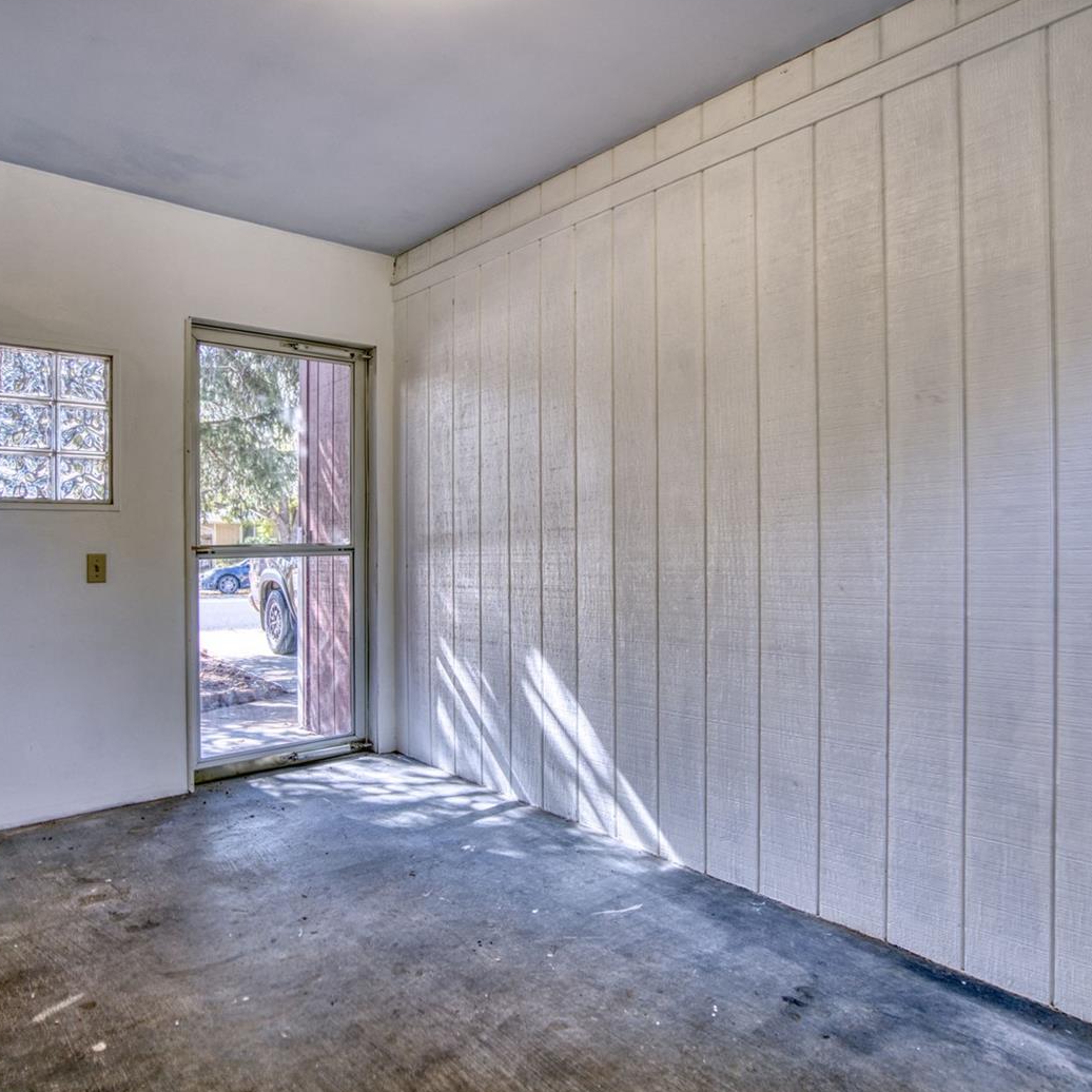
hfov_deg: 72.1
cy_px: 546
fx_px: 749
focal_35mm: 21
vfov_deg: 72.1
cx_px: 560
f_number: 4
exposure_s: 1/80
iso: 500
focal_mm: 16
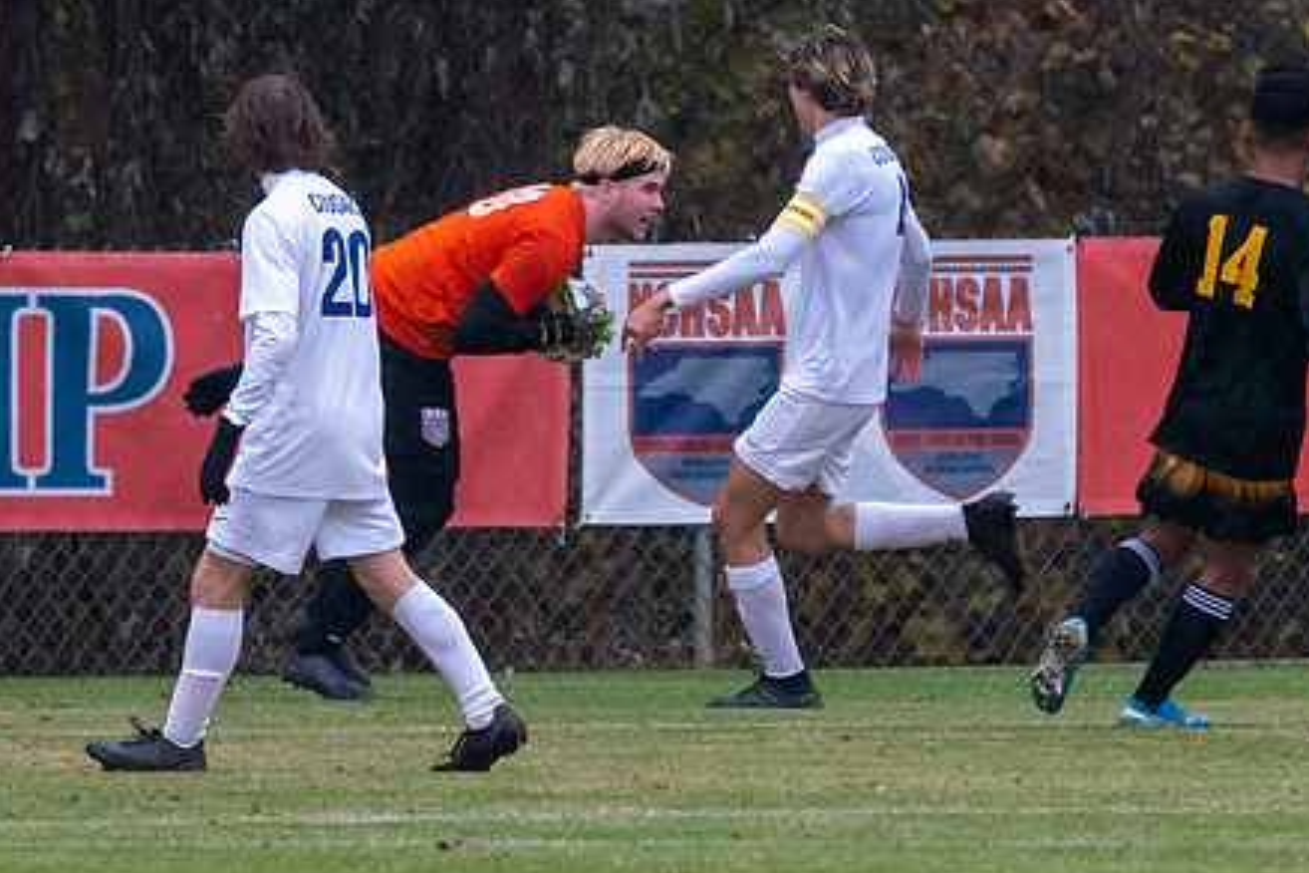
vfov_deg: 1.2
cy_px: 453
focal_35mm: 1169
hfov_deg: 1.8
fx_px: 42503
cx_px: 510
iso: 2500
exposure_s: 1/1000
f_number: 5.6
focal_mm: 382
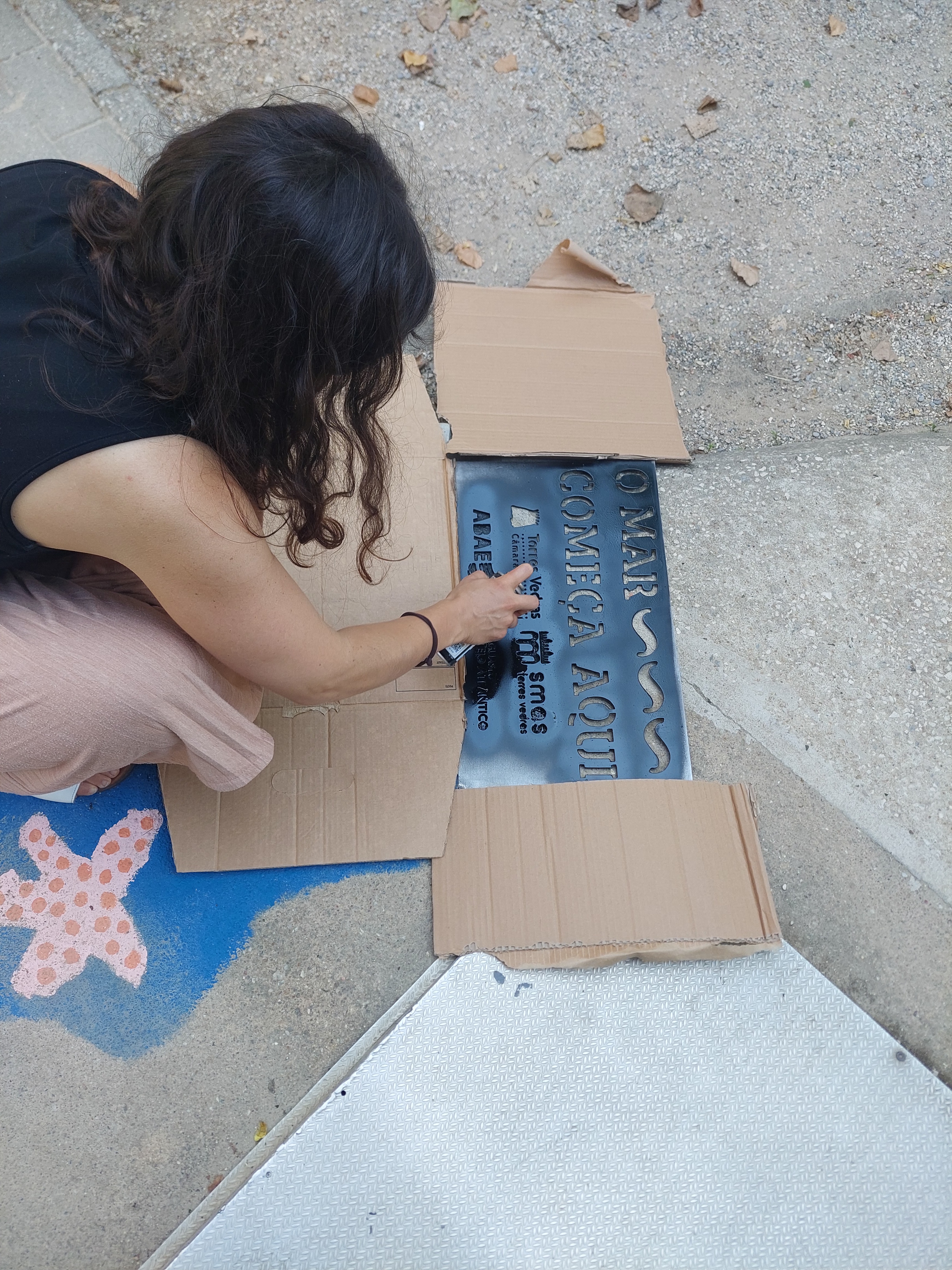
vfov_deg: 69.4
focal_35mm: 25
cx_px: 476
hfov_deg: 54.9
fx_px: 917
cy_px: 635
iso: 40
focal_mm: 5.23
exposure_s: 1/112
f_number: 1.8
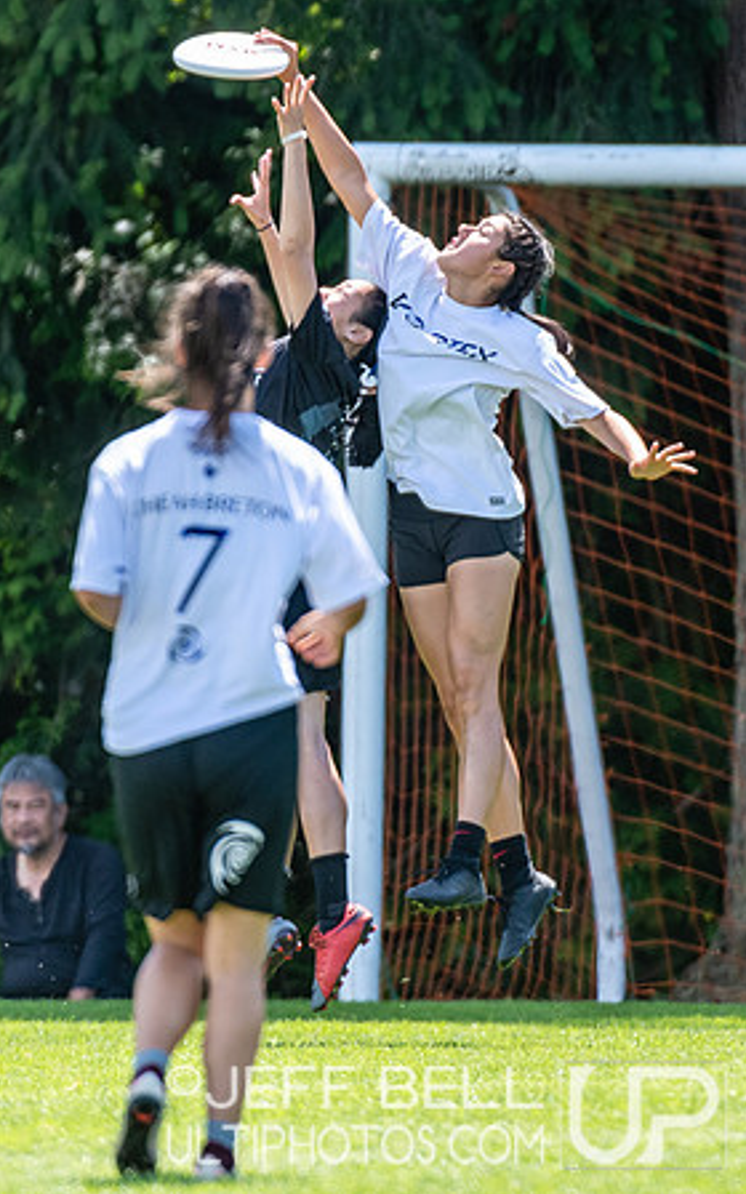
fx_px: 36726
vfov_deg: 1.9
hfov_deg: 1.2
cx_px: 506
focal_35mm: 1129
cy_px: 463
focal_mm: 400
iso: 560
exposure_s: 1/1600
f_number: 4
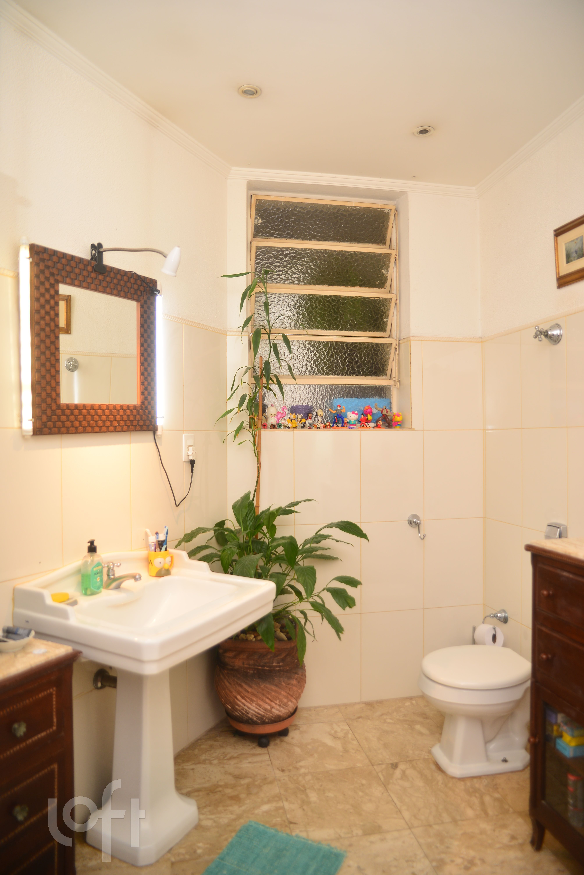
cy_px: 438
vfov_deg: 58.7
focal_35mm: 32
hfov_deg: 41.1
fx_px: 778
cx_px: 292
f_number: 2.8
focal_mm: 32
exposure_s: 1/100
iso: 125
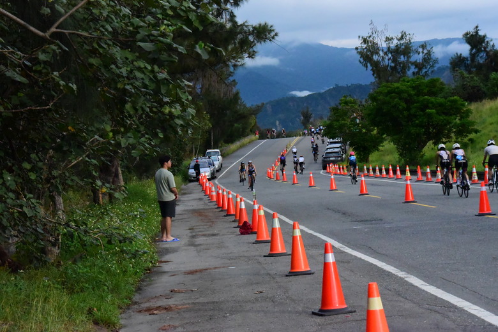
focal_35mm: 110
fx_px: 1522
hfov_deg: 18.6
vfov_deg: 12.5
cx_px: 249
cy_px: 166
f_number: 14
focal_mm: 110
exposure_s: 1/3200
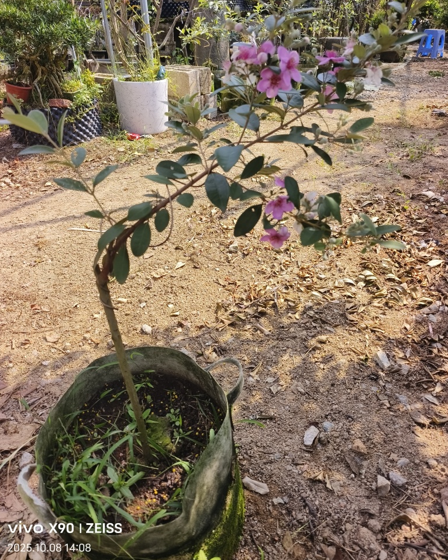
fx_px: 414
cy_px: 256
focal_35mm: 25
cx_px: 229
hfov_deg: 56.8
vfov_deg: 68.0
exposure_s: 1/887
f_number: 1.75
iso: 72
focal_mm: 5.5
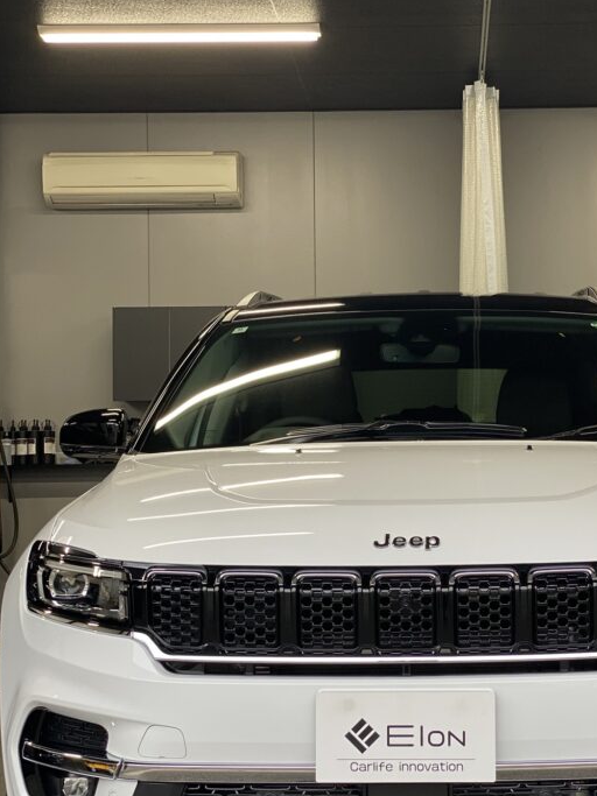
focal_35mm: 78
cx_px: 426
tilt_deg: +1.2
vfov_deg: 25.0
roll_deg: +0.7
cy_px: 443
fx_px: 1794
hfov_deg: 18.8
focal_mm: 6
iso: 50
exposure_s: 1/120
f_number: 2
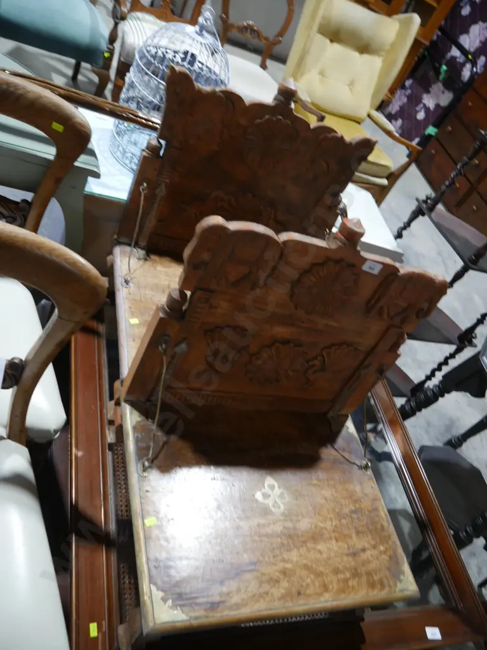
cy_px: 325
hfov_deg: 49.7
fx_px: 525
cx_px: 244
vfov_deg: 63.4
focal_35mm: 28
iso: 400
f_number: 3.5
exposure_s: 1/60
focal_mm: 14
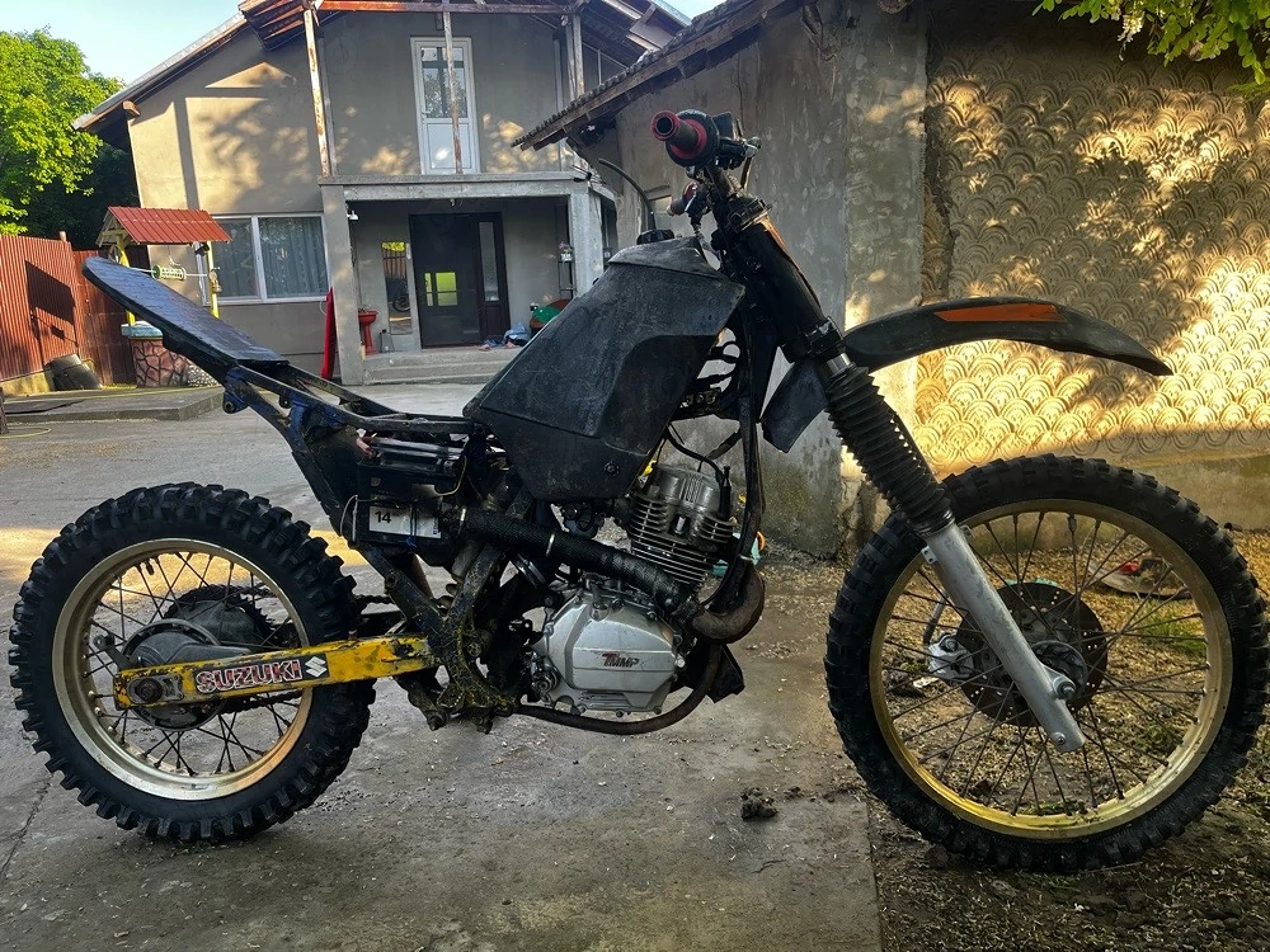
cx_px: 635
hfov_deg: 67.3
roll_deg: +2.8
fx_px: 954
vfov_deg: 53.1
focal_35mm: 26
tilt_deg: -12.1
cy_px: 476
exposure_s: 1/176
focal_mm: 5.1
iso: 40
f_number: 1.6
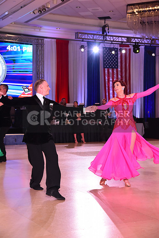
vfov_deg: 30.5
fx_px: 437
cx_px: 80
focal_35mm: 66
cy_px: 119
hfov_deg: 20.6
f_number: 6.3
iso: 2500
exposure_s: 1/320
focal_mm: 66
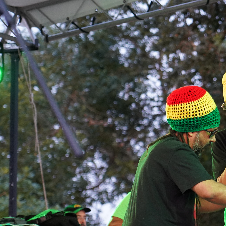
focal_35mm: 207
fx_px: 1529
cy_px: 115
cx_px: 220
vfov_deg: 8.5
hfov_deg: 8.4
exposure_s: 1/160
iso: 3200
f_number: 4
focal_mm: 105
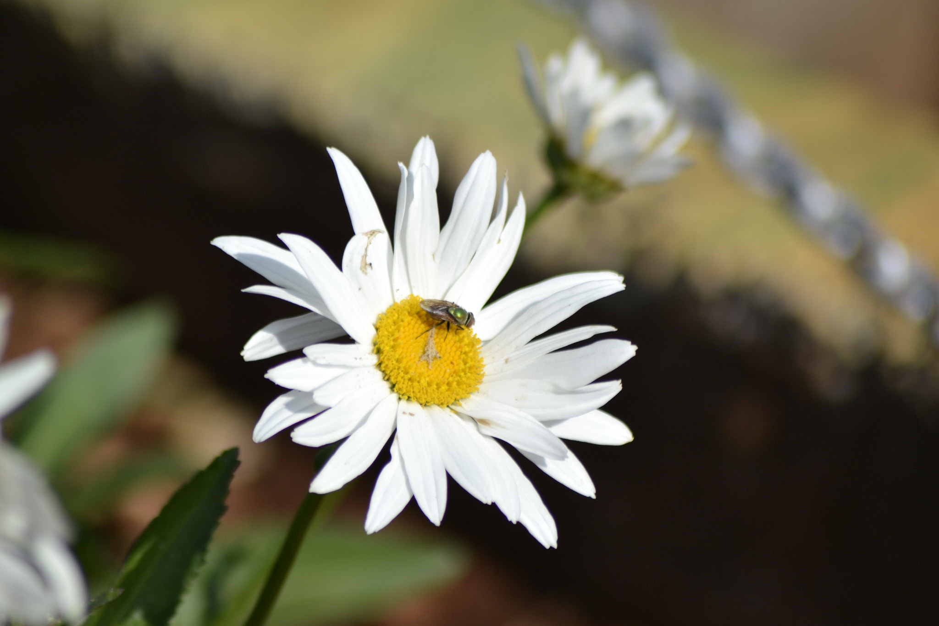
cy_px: 313
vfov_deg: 3.1
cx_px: 470
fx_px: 11736
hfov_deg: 4.6
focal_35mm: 450
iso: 180
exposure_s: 1/1000
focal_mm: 300
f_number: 5.6
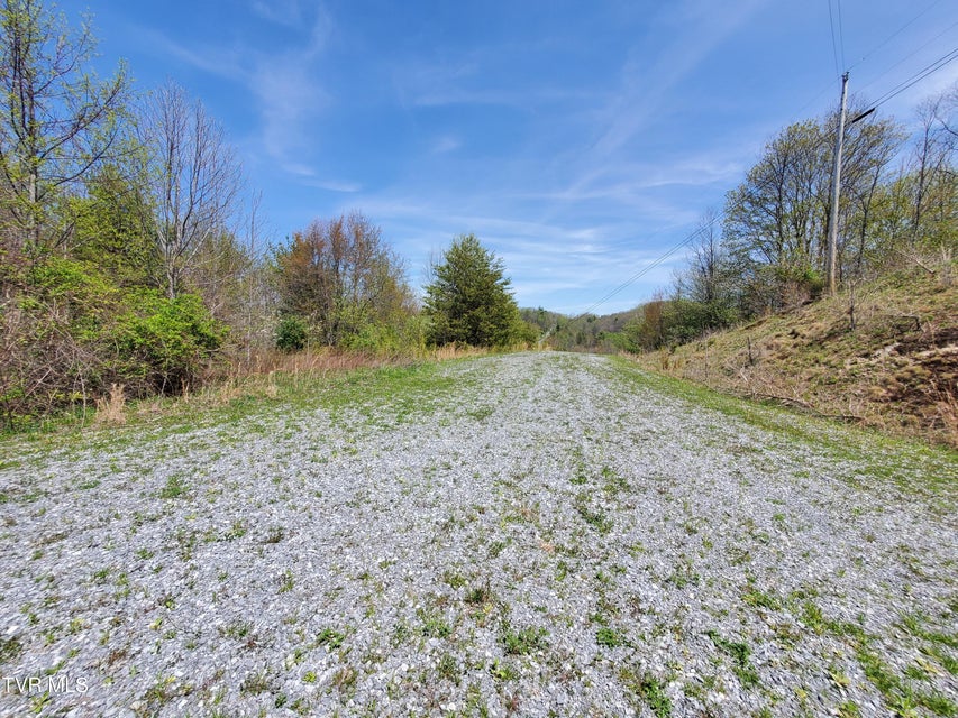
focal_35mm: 13
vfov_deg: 89.9
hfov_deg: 106.2
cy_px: 359
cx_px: 479
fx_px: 360
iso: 50
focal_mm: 1.8
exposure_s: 1/829
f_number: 2.2
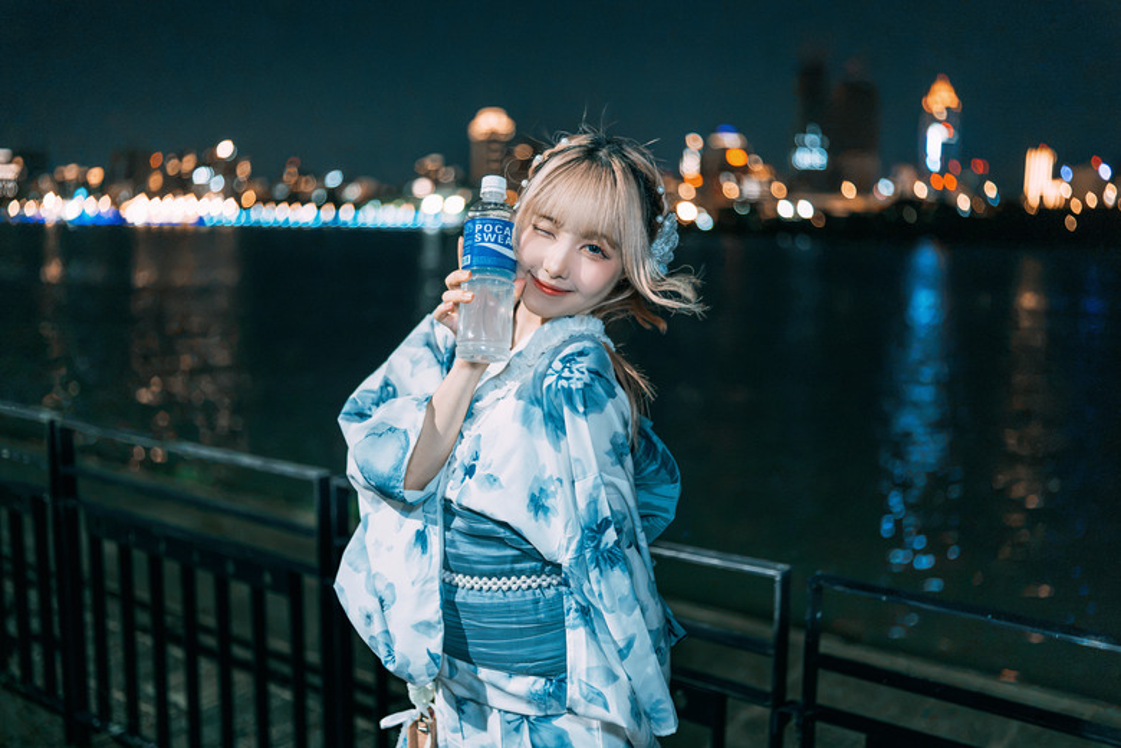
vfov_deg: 37.9
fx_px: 1090
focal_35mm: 35
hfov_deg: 54.4
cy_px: 374
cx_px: 560
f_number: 1.4
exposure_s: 1/40
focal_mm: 35
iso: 1600
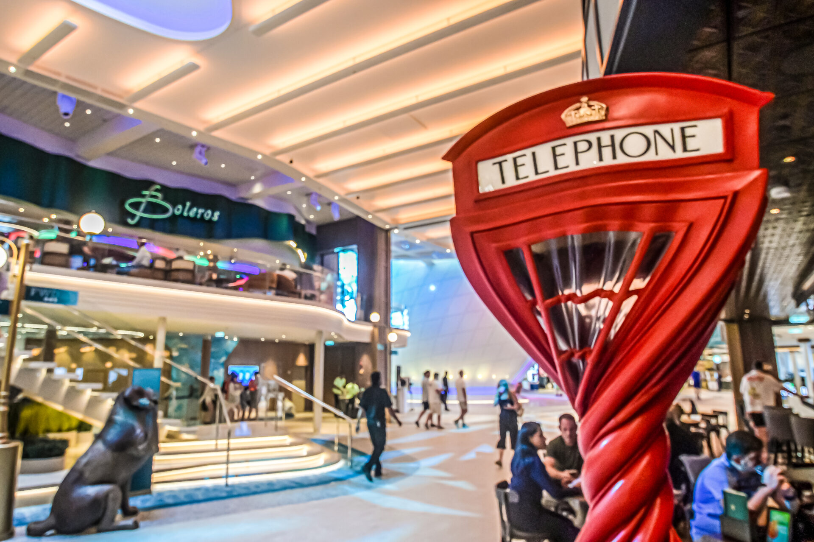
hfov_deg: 78.6
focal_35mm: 22
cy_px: 271
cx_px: 407
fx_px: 497
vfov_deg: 57.2
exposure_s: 1/160
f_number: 6.3
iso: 2000
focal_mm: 15
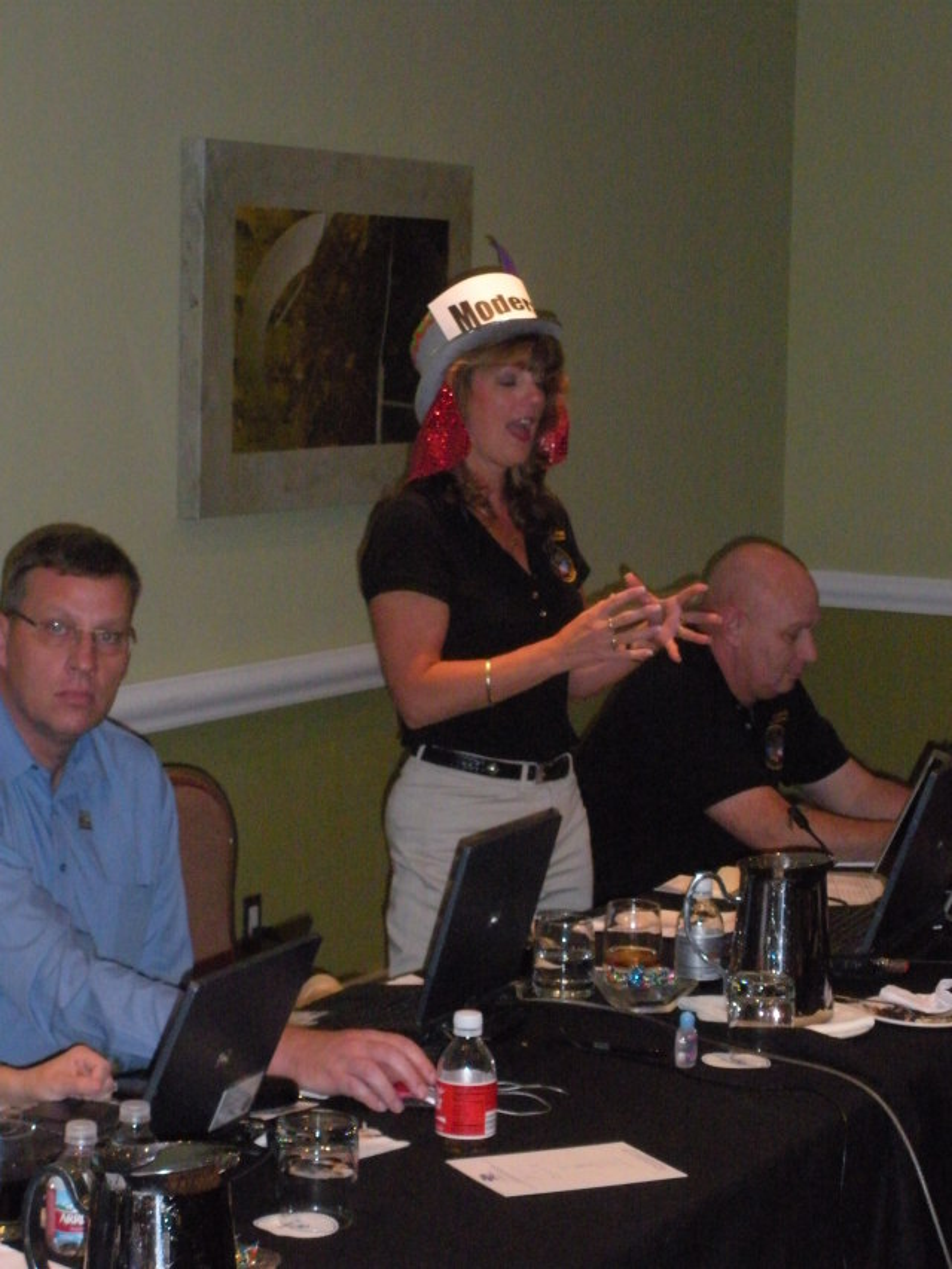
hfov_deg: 18.2
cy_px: 634
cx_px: 476
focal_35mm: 81
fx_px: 2969
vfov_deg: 24.1
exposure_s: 1/125
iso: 800
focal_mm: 14.2
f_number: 4.8
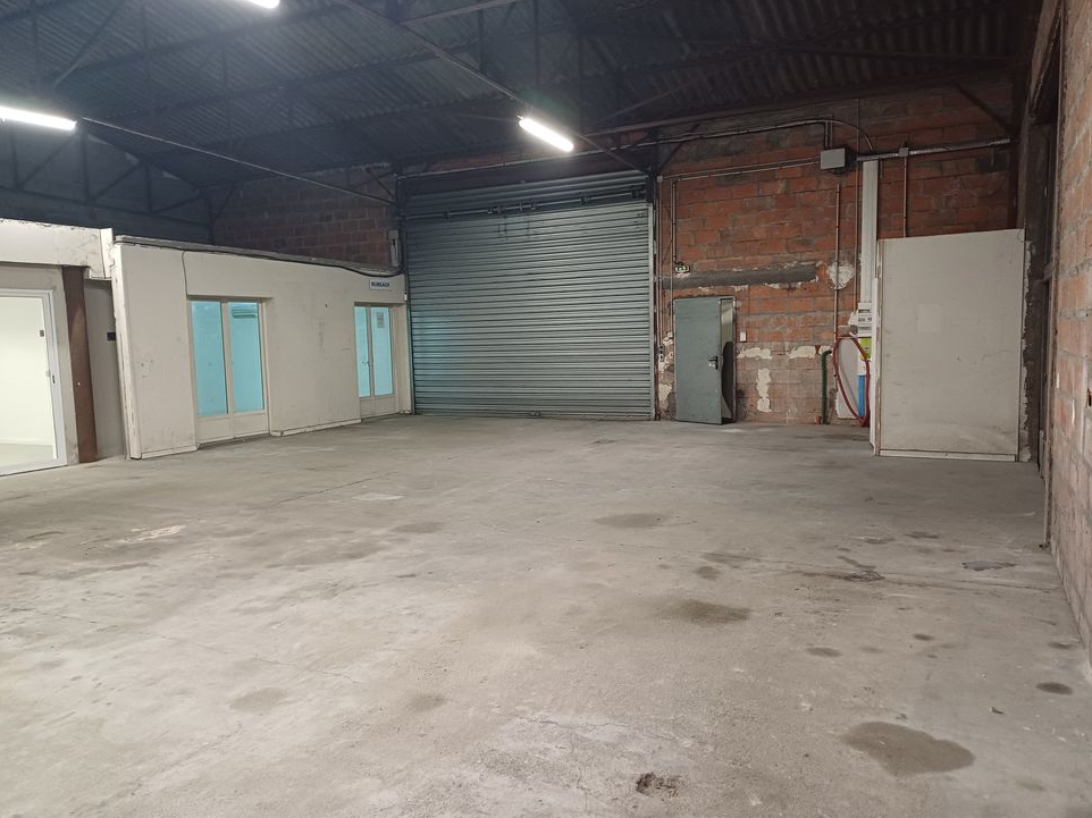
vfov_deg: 53.0
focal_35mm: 26
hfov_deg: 67.3
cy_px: 424
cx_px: 547
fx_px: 820
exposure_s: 1/33
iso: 400
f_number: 1.8
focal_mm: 4.65
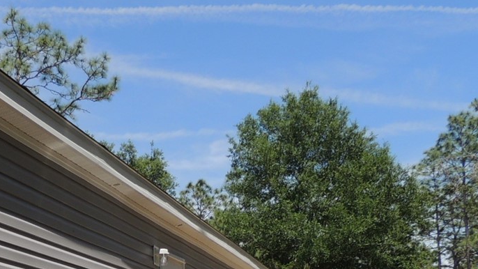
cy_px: 375
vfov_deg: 18.1
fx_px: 773
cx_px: 42
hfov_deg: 32.5
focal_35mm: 61
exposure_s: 1/1600
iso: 100
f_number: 3
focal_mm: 4.3
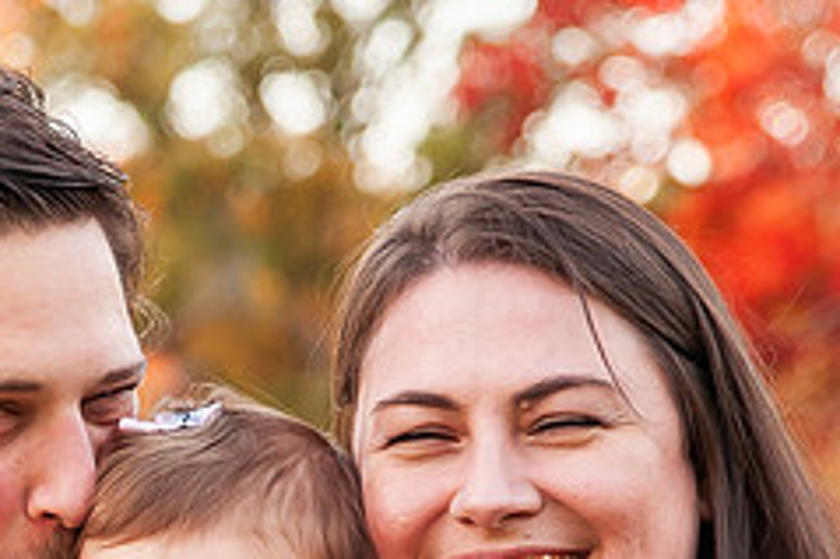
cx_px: -163
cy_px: 667
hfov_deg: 8.9
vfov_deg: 6.0
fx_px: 5316
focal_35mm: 228
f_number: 3.5
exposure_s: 1/200
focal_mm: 60
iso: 800
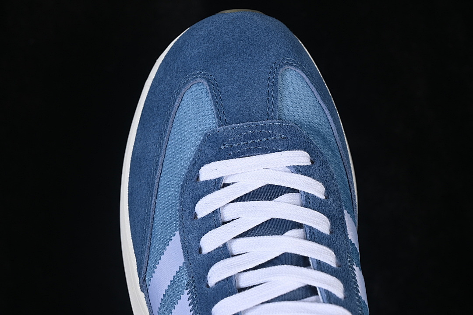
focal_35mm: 75
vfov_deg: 18.2
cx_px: 236
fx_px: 985
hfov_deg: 27.0
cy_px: 158
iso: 160
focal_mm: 50
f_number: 7.1
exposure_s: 1/80
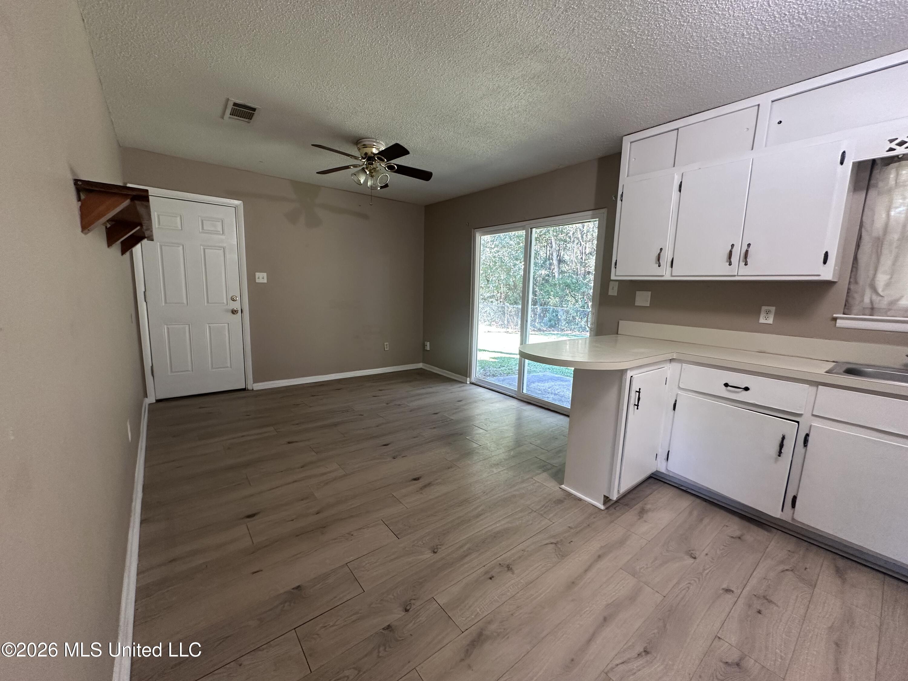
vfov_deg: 85.7
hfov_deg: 102.1
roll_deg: -1.9
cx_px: 454
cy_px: 340
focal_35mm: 14
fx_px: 367
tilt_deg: -8.6
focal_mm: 2.22
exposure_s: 1/60
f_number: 2.2
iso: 200
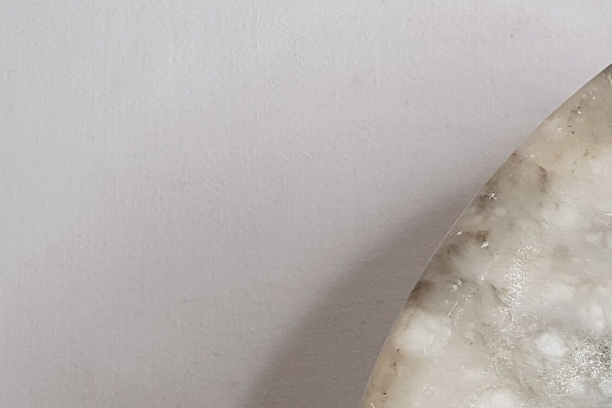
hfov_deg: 17.9
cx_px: 1023
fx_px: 1632
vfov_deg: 13.3
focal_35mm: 96
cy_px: 639
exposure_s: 1/50
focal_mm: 4.2
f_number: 1.7
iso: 50
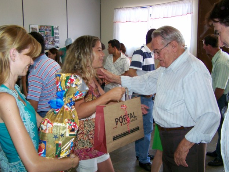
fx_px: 258
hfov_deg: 47.8
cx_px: 114
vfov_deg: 36.9
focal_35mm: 39
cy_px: 86
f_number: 2.8
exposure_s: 1/60
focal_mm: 6.3
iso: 160
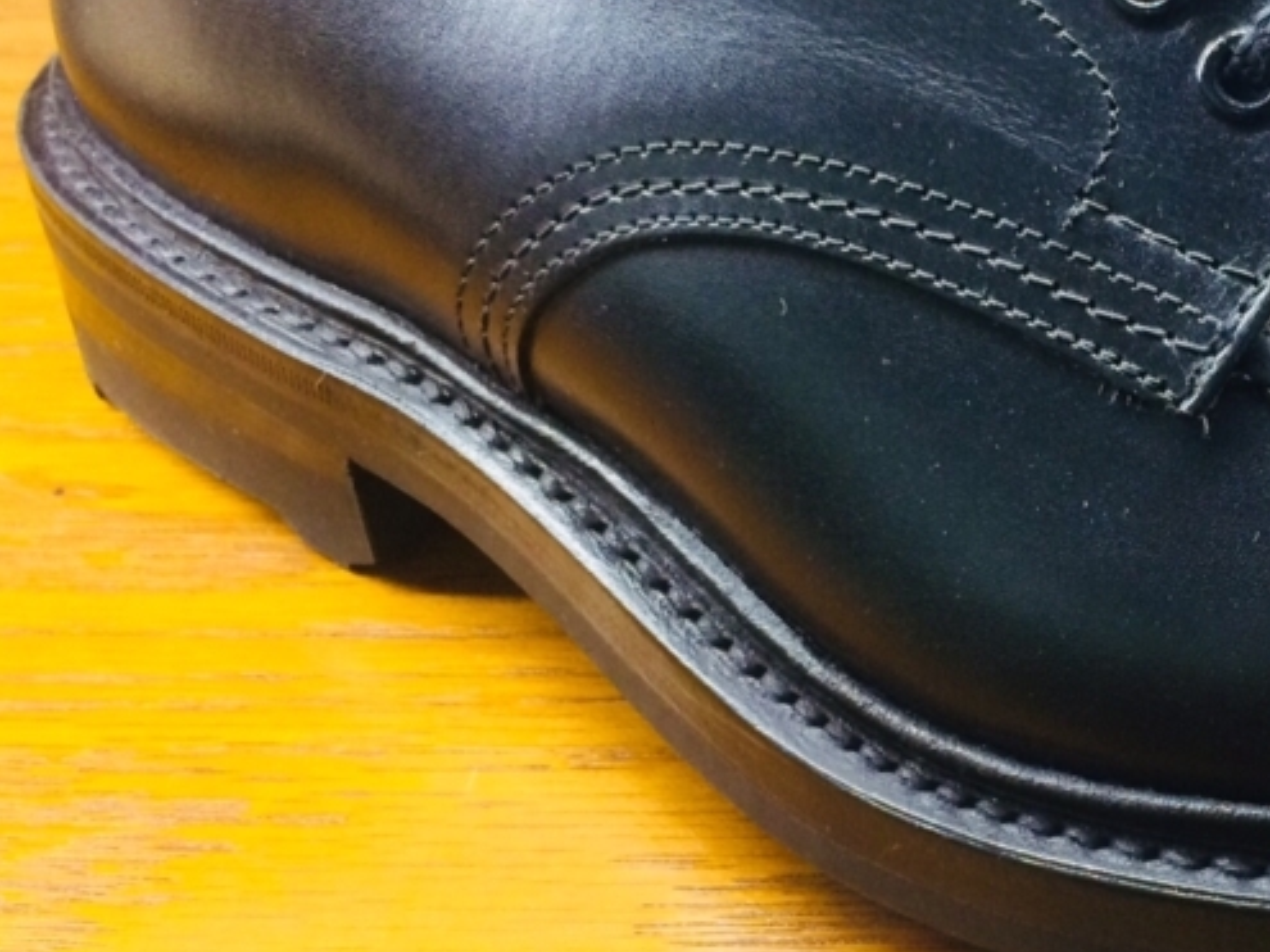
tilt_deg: -24.5
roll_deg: +0.6
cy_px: 382
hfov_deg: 30.4
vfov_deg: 24.4
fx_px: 2201
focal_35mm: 60
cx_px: 1201
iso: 64
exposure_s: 1/33
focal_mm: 4.15
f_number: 2.2
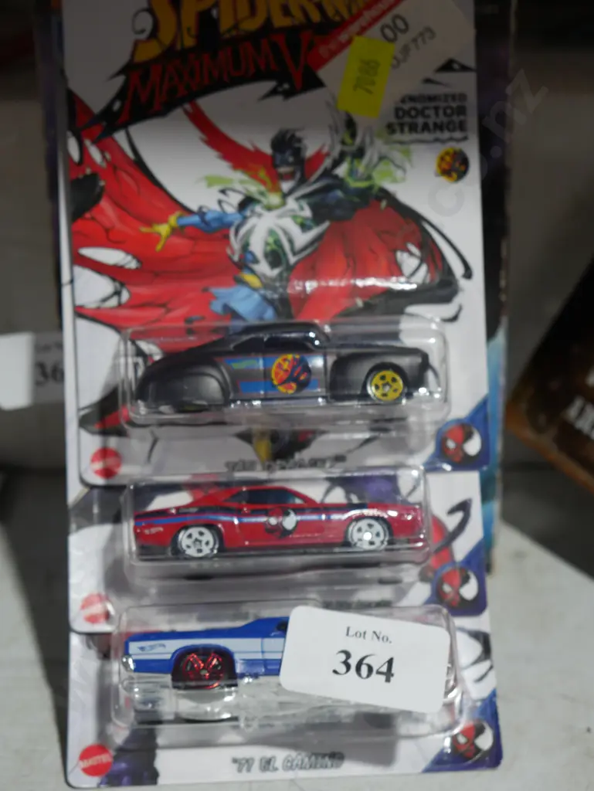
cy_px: 396
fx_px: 1555
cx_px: 297
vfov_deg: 28.5
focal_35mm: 68
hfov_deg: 21.6
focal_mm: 34
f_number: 5.4
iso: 640
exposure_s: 1/80
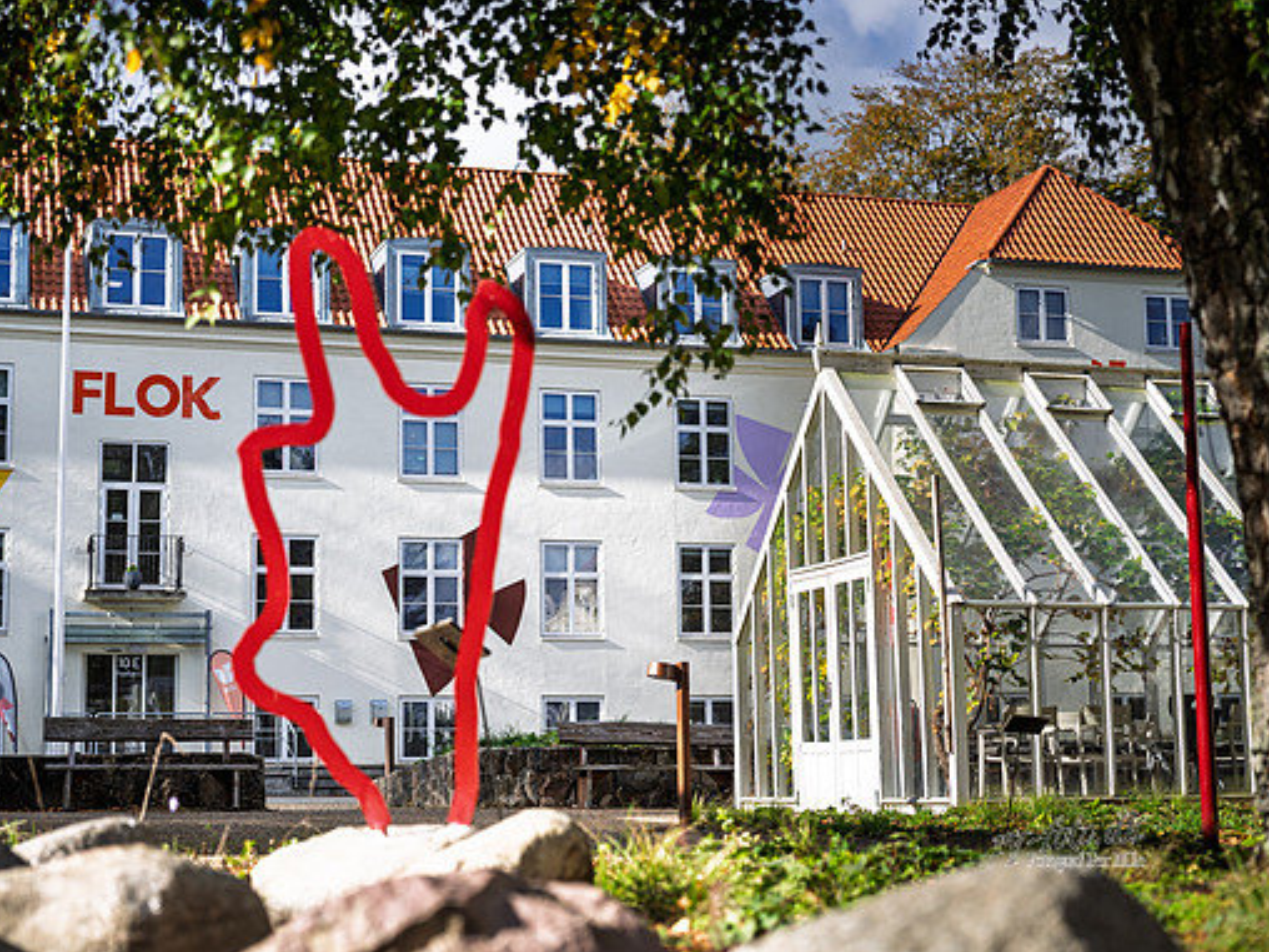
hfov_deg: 34.3
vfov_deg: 26.1
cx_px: 590
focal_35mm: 56
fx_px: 2053
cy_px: 481
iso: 64
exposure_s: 1/1250
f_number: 2.8
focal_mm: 51
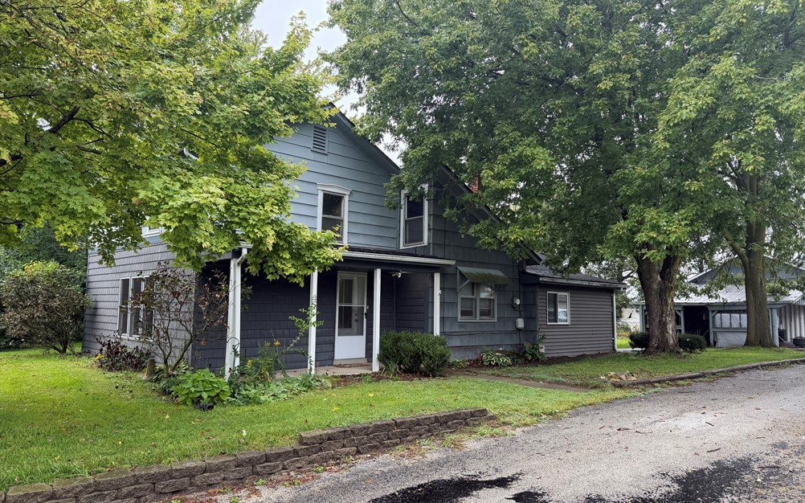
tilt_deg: +5.4
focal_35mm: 26
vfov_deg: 47.6
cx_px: 403
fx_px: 570
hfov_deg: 70.4
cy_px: 250
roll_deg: -0.7
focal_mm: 6.76
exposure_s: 1/212
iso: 80
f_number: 1.78
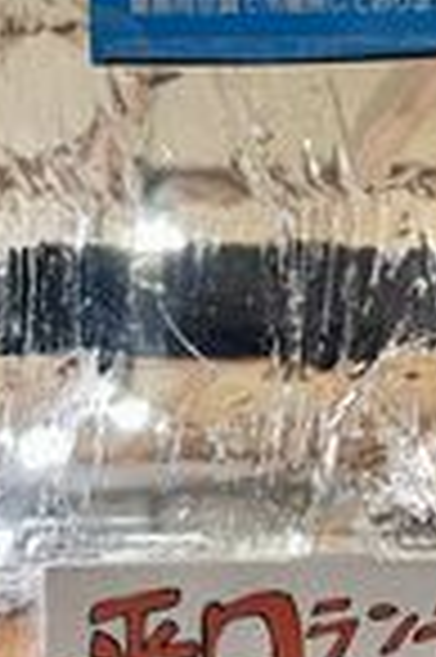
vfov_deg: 23.2
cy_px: 864
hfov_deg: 16.5
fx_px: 1402
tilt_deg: +1.9
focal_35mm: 77
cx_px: -171
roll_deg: +1.7
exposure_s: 1/43
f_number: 1.78
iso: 320
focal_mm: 6.86
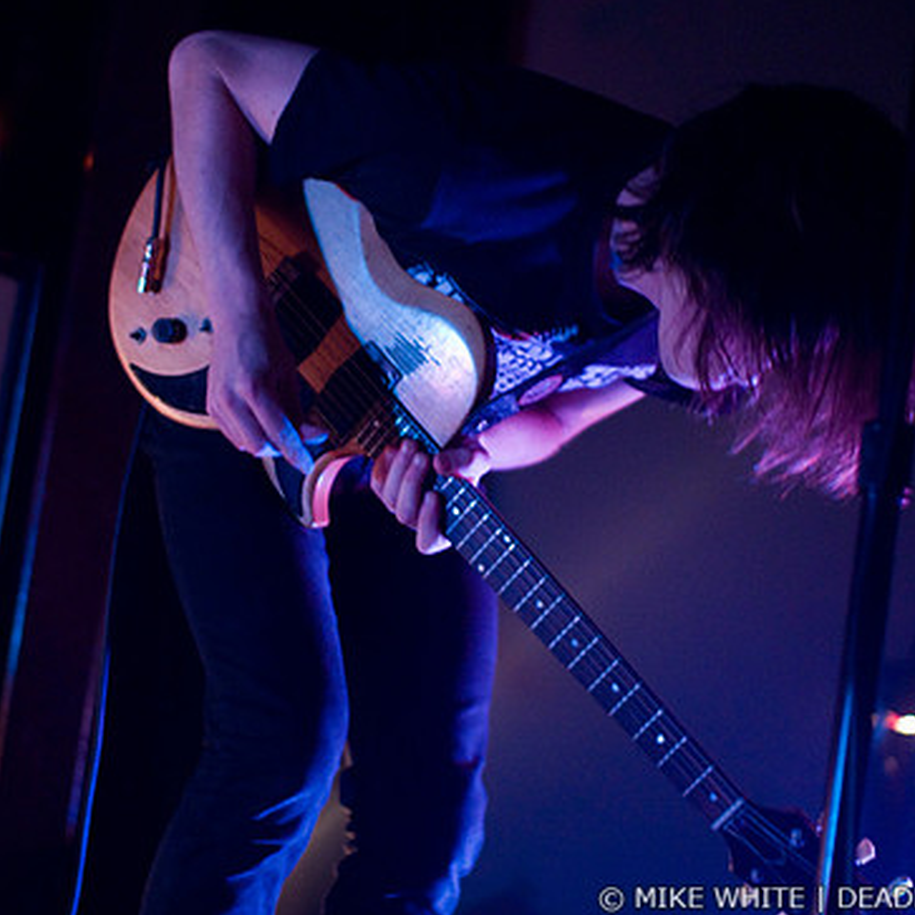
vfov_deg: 28.2
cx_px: 426
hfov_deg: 28.2
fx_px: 1824
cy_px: 435
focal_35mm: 61
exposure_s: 1/60
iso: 1000
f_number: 1.4
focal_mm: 30
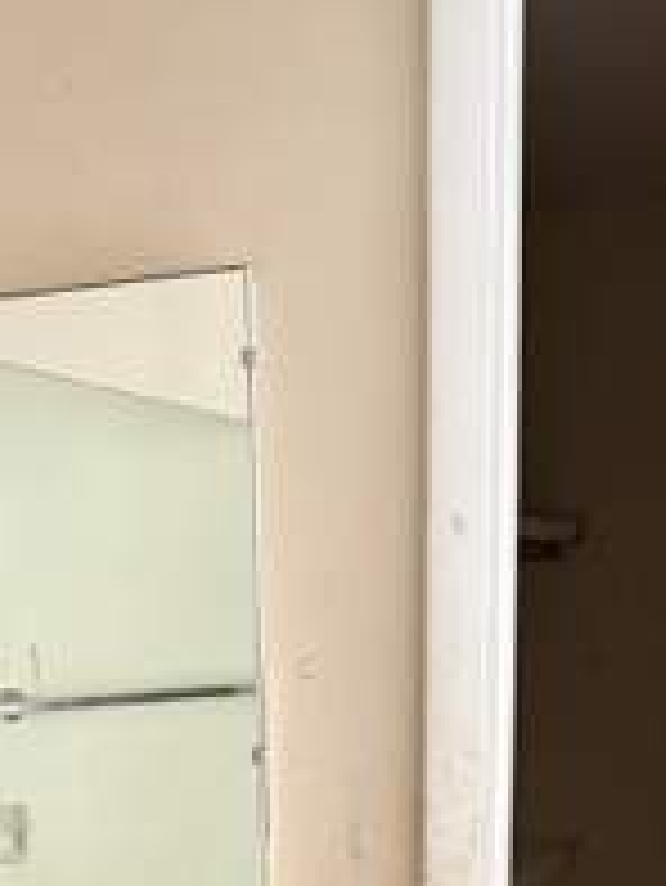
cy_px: 1219
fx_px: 1999
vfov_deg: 21.9
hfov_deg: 18.8
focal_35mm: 78
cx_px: 144
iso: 800
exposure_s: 1/47
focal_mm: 6.76
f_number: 1.78
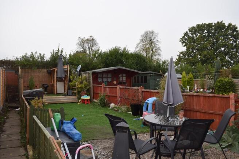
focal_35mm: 30
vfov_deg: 43.6
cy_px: 80
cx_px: 120
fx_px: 199
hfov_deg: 61.9
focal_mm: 20
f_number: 6.3
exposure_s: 1/160
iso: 100
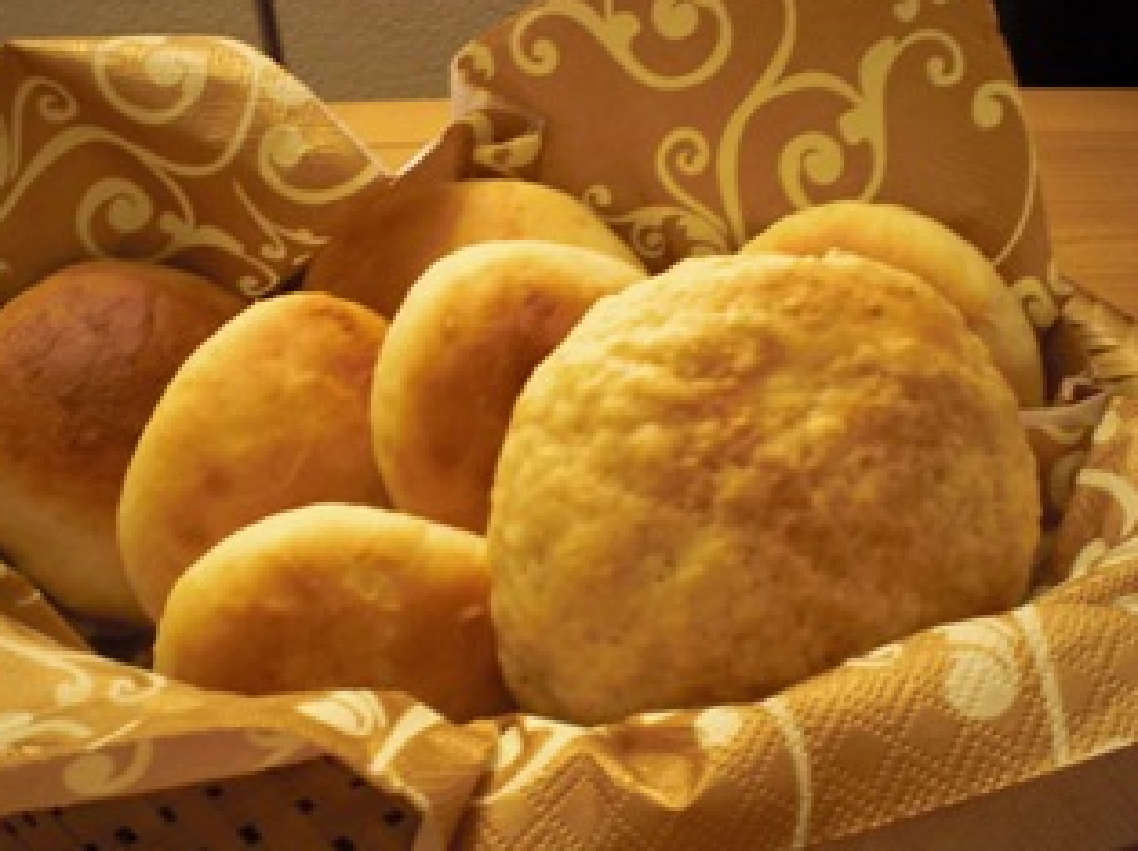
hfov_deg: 44.8
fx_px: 1379
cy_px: 449
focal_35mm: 42
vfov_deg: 34.3
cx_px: 516
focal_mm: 6.3
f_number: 3.1
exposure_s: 1/20
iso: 200
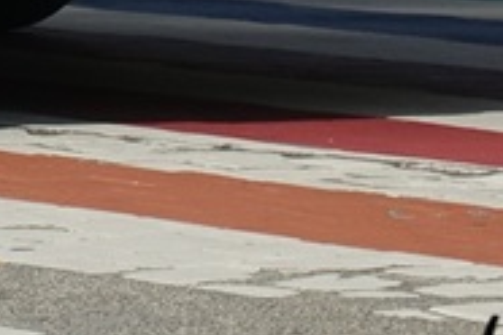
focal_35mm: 541
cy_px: -913
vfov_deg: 2.5
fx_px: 7558
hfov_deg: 3.7
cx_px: -764
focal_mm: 25.46
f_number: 4
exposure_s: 1/1600
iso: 125
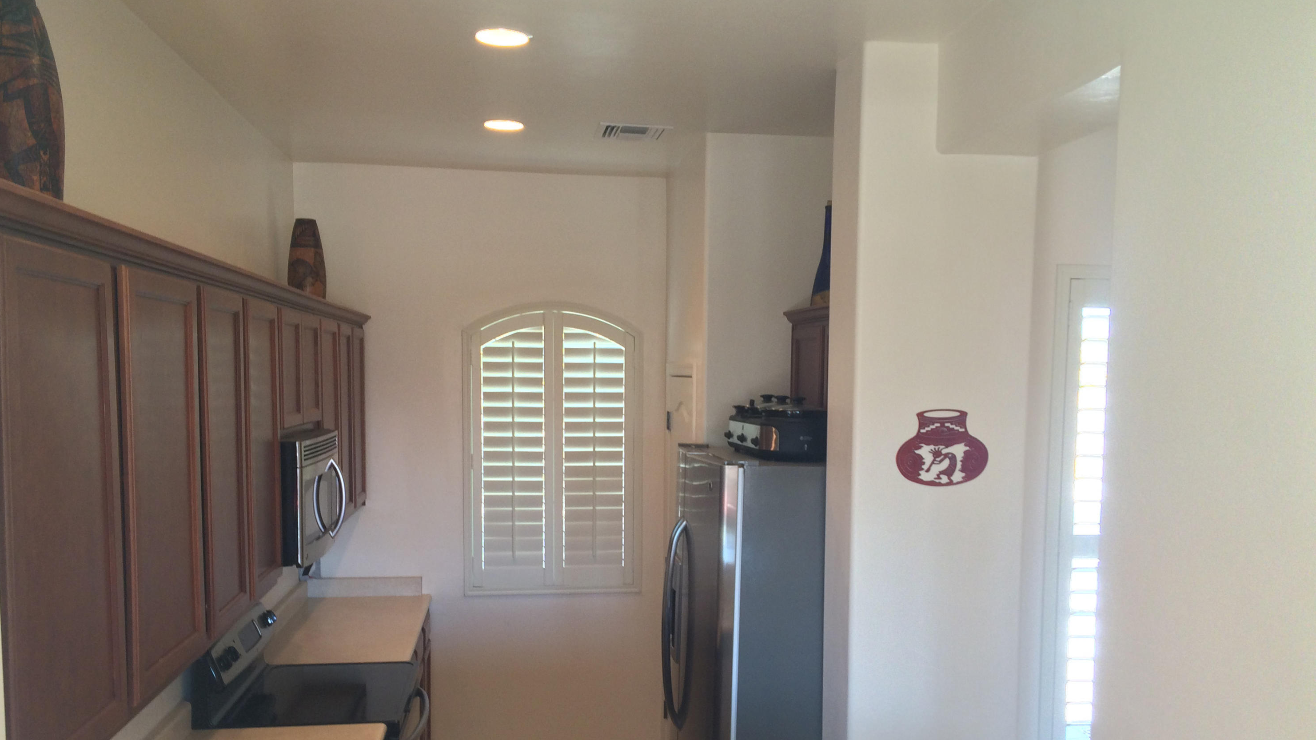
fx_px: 1117
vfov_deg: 36.4
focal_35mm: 32
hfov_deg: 61.0
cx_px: 651
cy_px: 466
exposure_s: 1/30
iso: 50
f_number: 2.2
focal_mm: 4.15
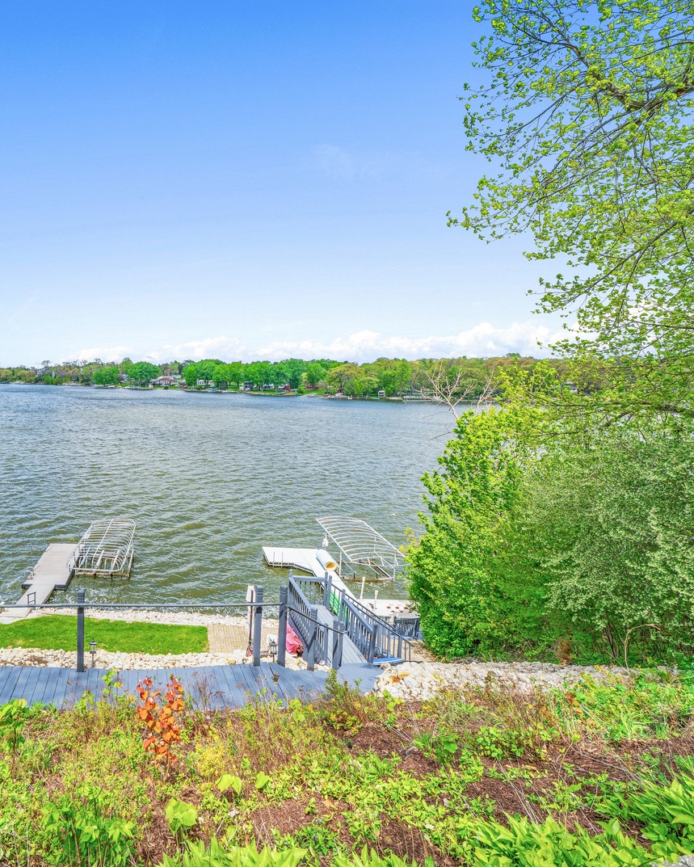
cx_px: 154
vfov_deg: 89.6
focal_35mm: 17
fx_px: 436
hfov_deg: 70.5
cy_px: 431
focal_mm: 12
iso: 160
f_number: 11
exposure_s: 1/80
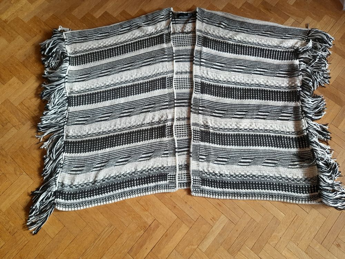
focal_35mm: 25
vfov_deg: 54.9
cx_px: 172
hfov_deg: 69.4
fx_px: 249
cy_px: 130
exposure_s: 1/50
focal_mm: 4.6
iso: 32
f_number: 2
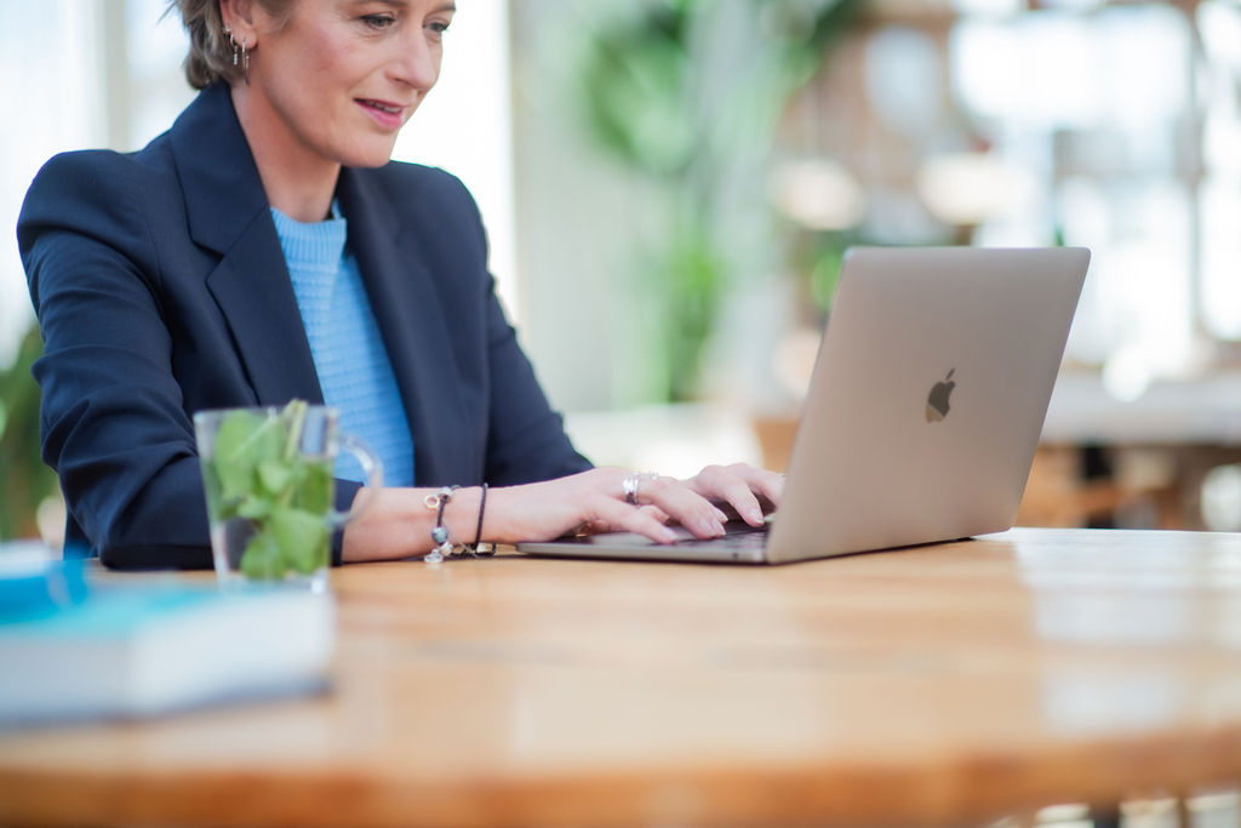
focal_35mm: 92
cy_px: 415
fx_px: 3162
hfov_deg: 22.2
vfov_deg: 14.9
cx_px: 649
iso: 400
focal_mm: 85
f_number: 1.4
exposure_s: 1/3200
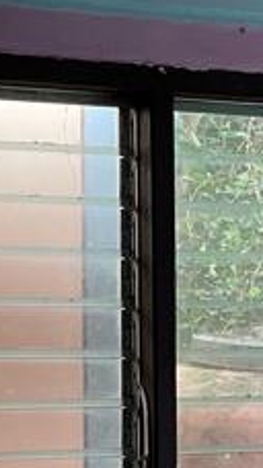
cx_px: 342
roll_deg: -1.0
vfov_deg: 13.3
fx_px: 1974
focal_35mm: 159
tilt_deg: -6.7
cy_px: 480
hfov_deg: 7.5
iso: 64
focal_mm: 3
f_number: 1.8
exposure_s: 1/120
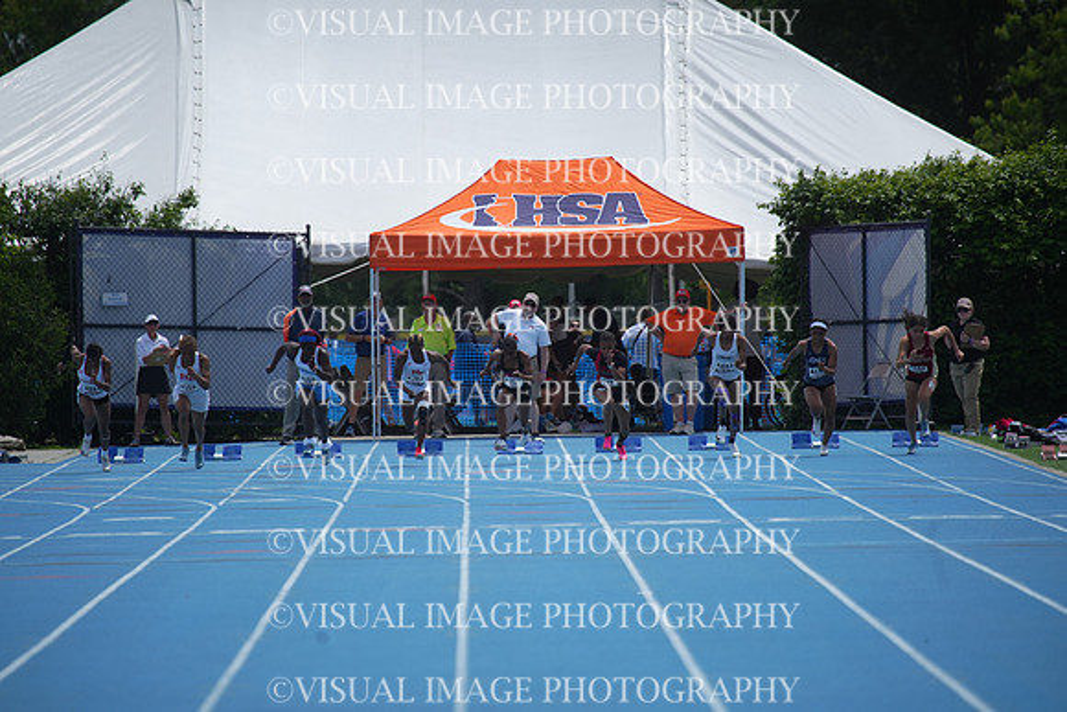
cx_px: 534
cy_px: 356
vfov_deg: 3.4
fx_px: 11858
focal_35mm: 400
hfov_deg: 5.2
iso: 320
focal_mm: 400
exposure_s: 1/2000
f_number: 5.6
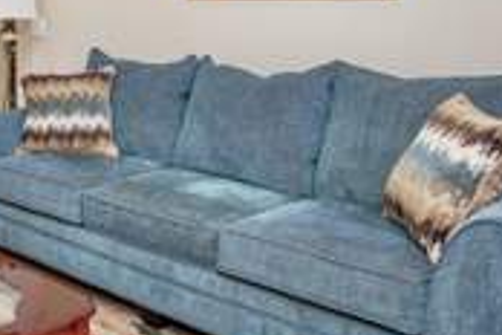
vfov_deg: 26.9
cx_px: -81
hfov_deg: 34.3
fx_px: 665
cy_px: 9
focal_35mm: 48
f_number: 4.8
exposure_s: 1/200
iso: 1250
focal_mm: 11.5
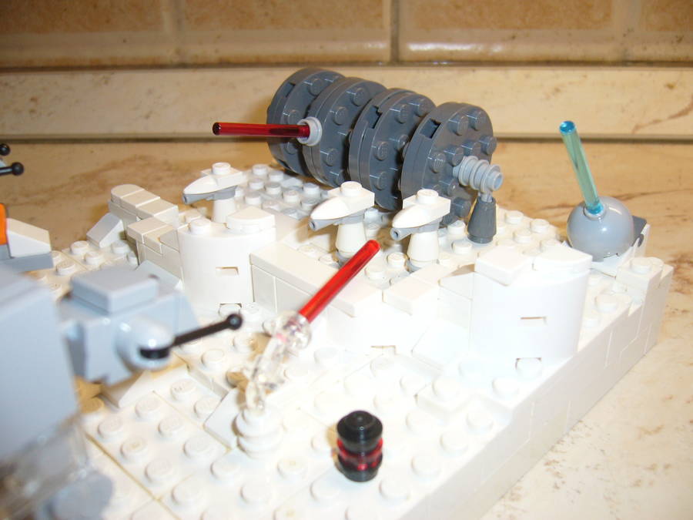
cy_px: 260
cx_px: 346
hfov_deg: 52.6
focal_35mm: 35
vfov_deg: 40.7
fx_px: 701
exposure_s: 1/30
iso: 100
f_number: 2.8
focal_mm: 5.8
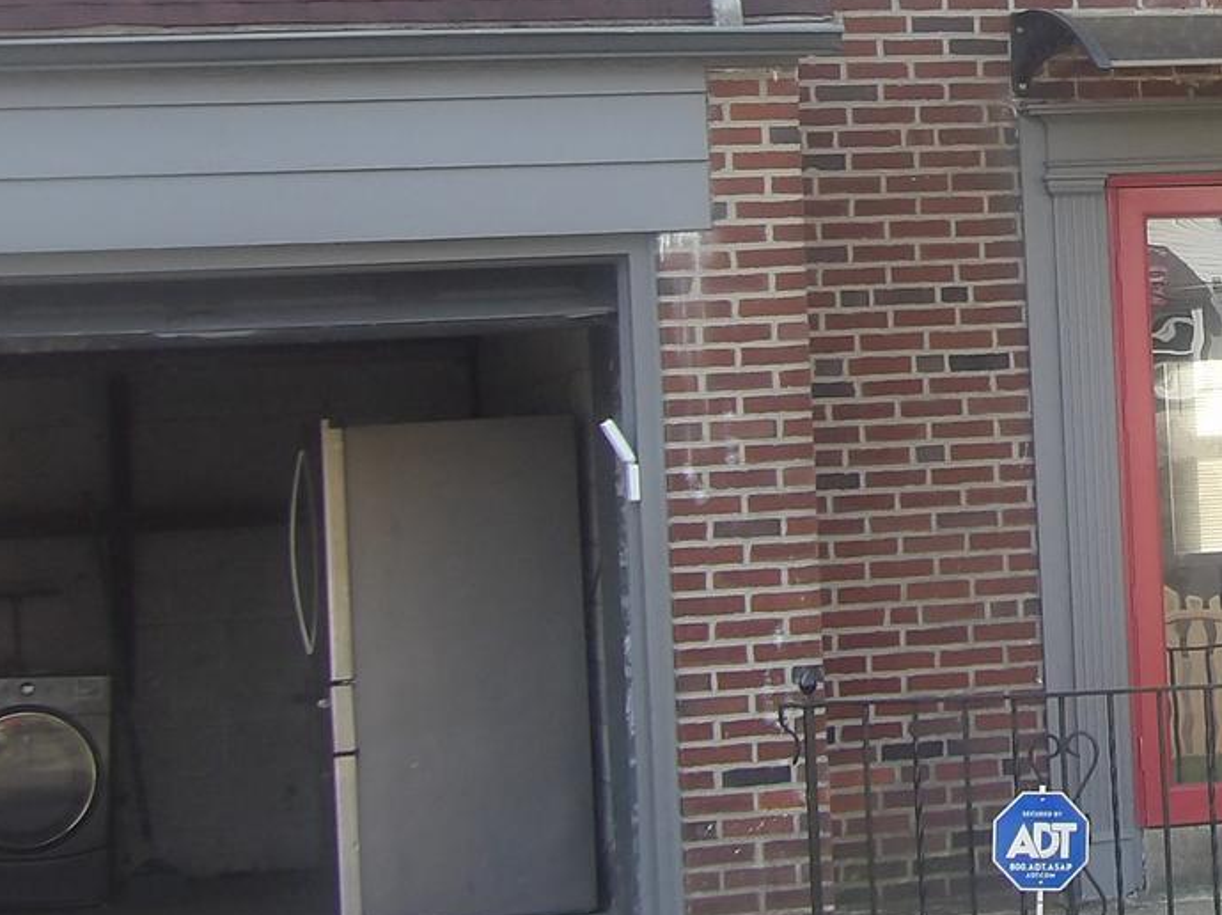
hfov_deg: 16.5
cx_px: 1327
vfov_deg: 12.7
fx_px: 4093
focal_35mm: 116
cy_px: 101
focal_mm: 7
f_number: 3.7
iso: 100
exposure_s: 1/153
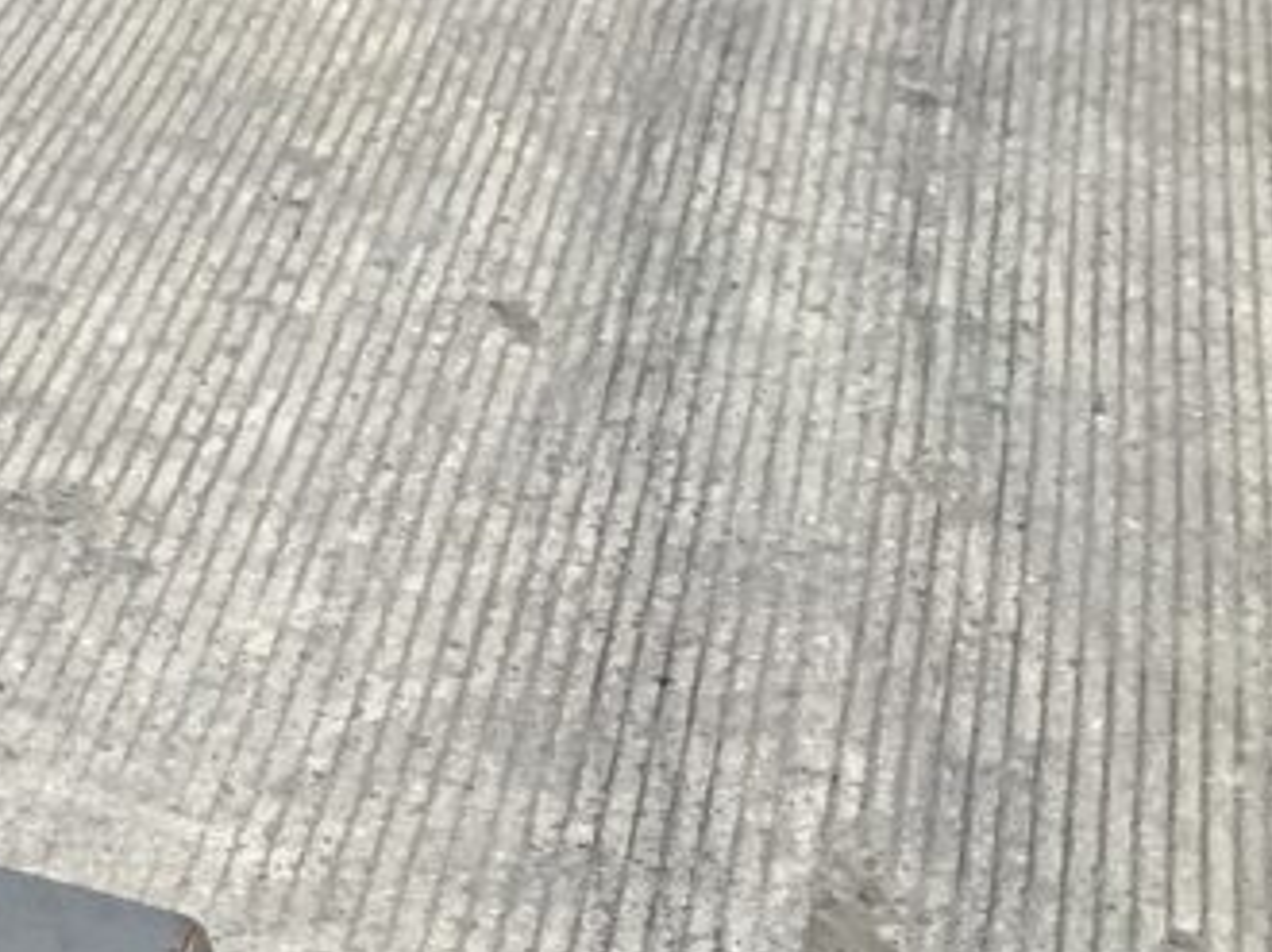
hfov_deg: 18.9
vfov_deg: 15.2
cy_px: 1407
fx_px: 3305
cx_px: -678
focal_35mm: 90
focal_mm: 3
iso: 16
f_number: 1.8
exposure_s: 1/898
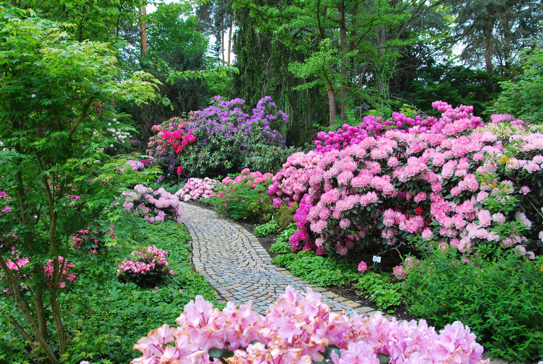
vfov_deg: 42.4
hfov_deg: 60.2
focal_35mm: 31
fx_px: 468
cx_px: 265
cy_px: 180
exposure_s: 1/125
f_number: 5.6
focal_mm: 20
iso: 100
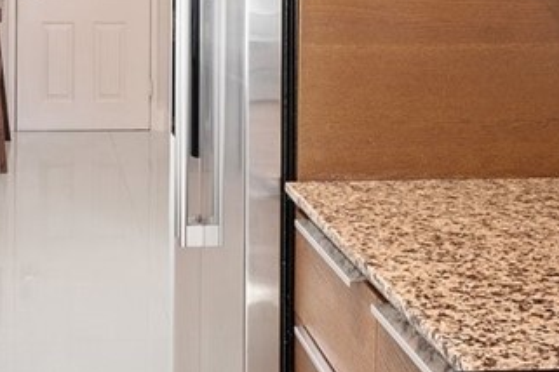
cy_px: -1
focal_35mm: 74
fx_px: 1149
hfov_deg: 26.9
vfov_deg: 18.0
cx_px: 133
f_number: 8
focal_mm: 14
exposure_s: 1/2
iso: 200
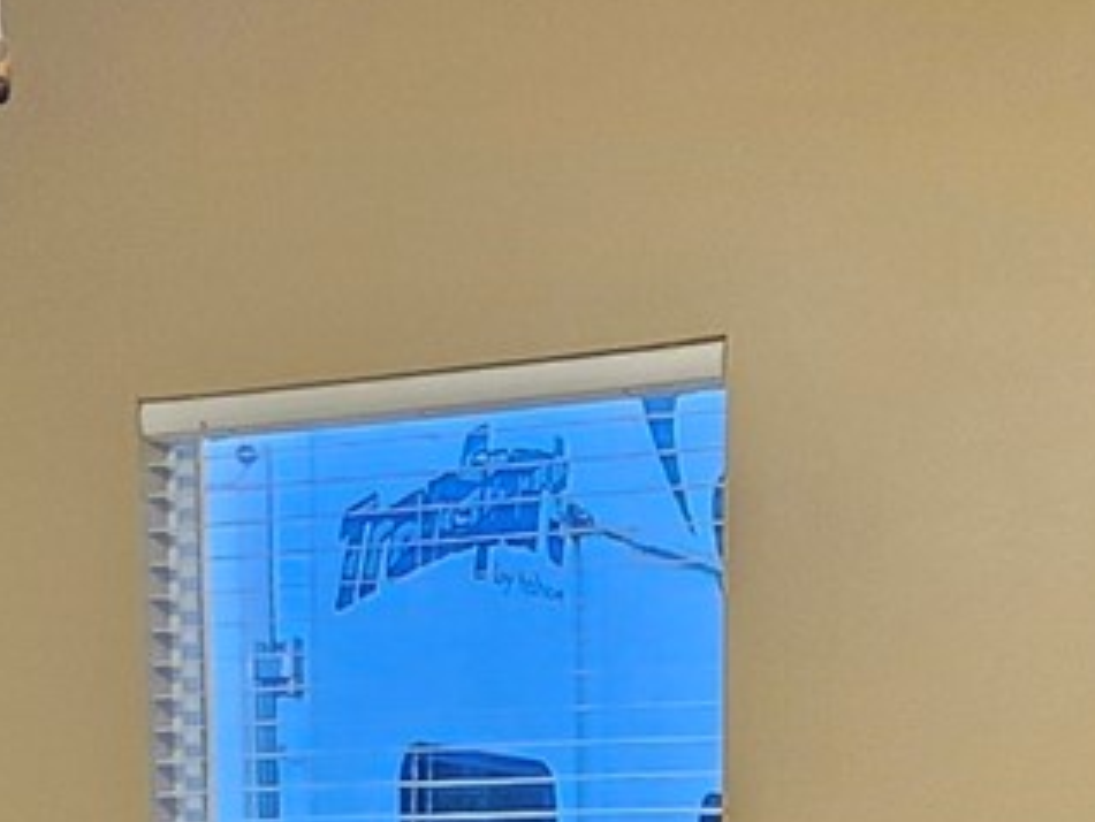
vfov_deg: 15.1
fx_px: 2658
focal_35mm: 84
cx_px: 370
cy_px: 1499
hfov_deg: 23.2
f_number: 1.9
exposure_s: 1/24
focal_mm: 2.2
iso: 1250
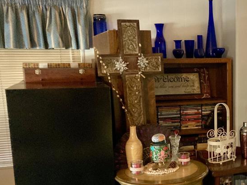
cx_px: 212
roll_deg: +0.4
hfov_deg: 35.1
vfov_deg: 27.7
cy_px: 135
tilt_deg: -11.6
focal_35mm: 52
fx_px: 371
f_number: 1.8
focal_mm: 3.99
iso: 320
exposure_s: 1/40
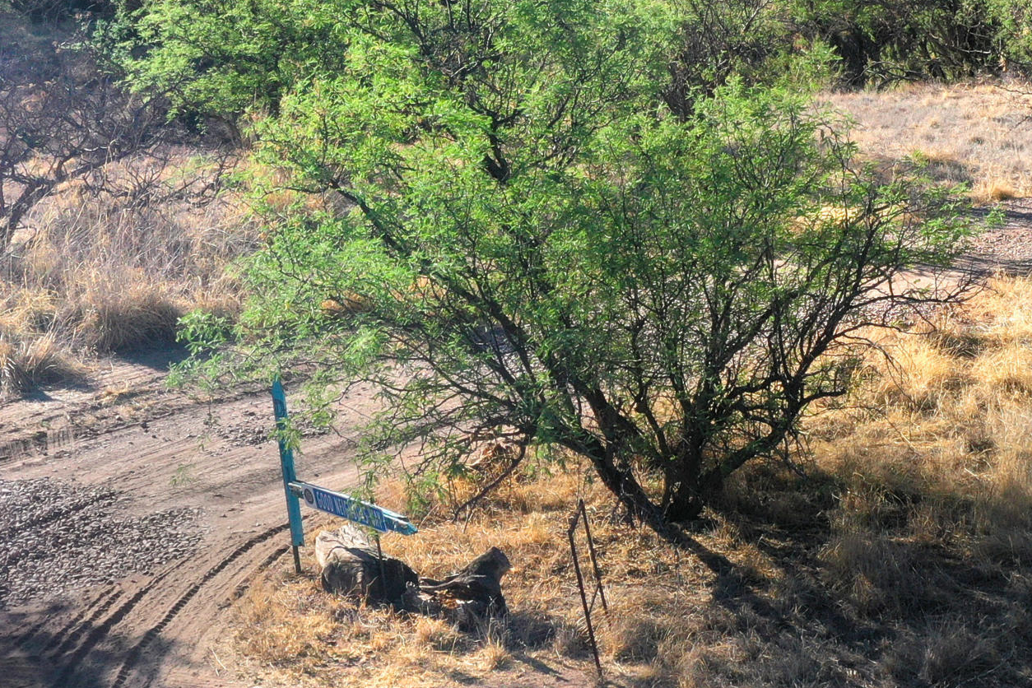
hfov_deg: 29.5
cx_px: 806
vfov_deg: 20.3
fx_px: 1921
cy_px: 422
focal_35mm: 67
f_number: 7.1
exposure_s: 1/320
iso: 100
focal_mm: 10.26
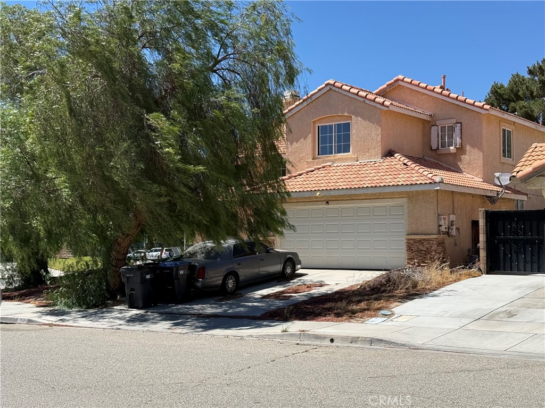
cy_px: 204
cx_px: 272
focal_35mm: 48
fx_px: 756
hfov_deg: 39.7
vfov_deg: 30.3
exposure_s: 1/5208
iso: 100
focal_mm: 6.76
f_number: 1.78
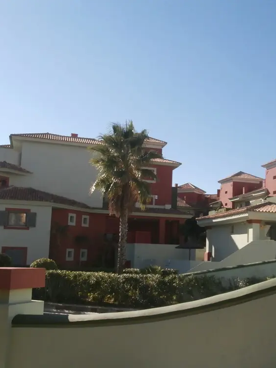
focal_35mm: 41
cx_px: 188
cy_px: 188
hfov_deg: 34.8
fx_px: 436
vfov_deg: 45.8
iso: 100
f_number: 3.5
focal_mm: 5.36
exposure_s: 1/1000
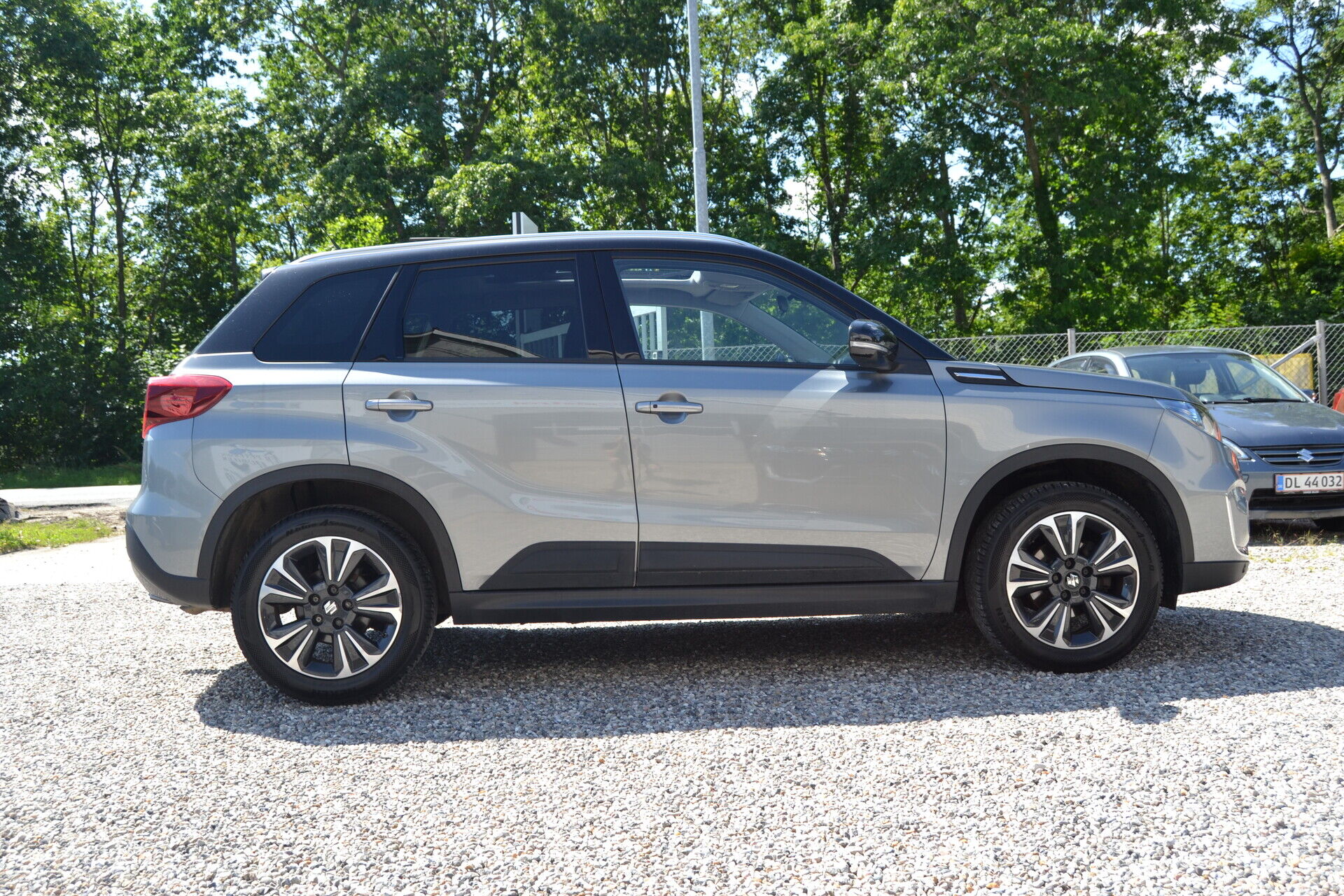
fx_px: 1232
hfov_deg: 57.2
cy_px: 448
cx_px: 672
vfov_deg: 40.0
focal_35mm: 33
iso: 100
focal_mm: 22
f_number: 6.3
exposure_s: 1/160
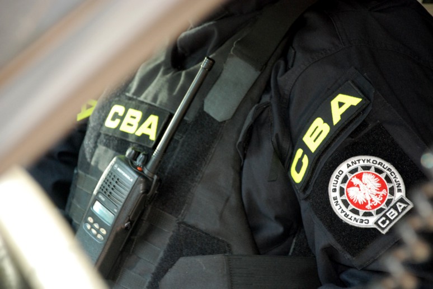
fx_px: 1626
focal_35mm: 135
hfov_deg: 15.2
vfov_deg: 10.2
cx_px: 216
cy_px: 144
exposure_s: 1/80
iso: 800
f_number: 5.6
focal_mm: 90
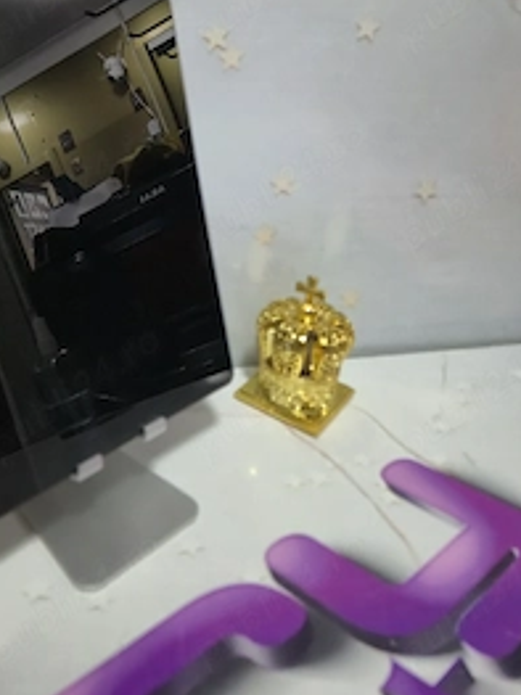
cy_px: 219
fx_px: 703
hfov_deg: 39.5
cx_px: 127
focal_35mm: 35
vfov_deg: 51.4
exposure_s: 1/50.3
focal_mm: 5.4
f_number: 1.8
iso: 320
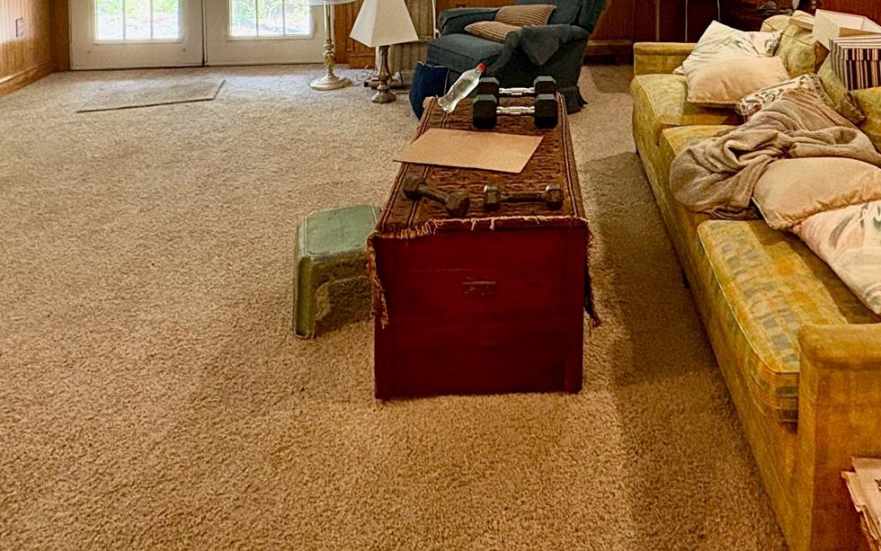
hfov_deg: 60.2
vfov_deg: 33.4
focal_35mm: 31
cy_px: -105
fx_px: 744
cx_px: 567
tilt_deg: -3.3
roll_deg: +0.1
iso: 400
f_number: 2.2
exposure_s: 1/60
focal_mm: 2.22
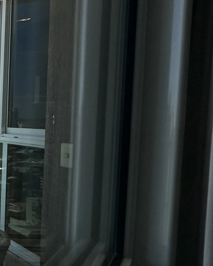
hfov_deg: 18.9
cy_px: 142
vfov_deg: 41.1
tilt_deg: -3.3
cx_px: -220
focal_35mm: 45
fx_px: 354
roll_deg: +0.4
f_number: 2.2
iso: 50
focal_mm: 2.22
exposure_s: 1/1171
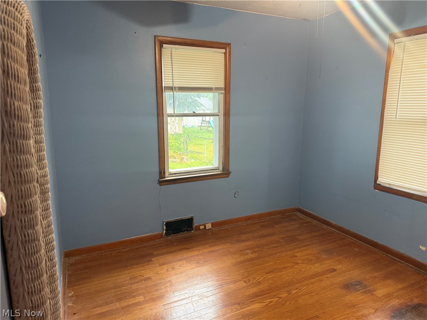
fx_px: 296
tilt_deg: -8.3
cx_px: 214
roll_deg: +0.3
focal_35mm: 24
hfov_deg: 71.6
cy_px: 160
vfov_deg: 56.8
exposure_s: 1/60
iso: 200
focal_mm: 6.76
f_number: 1.78
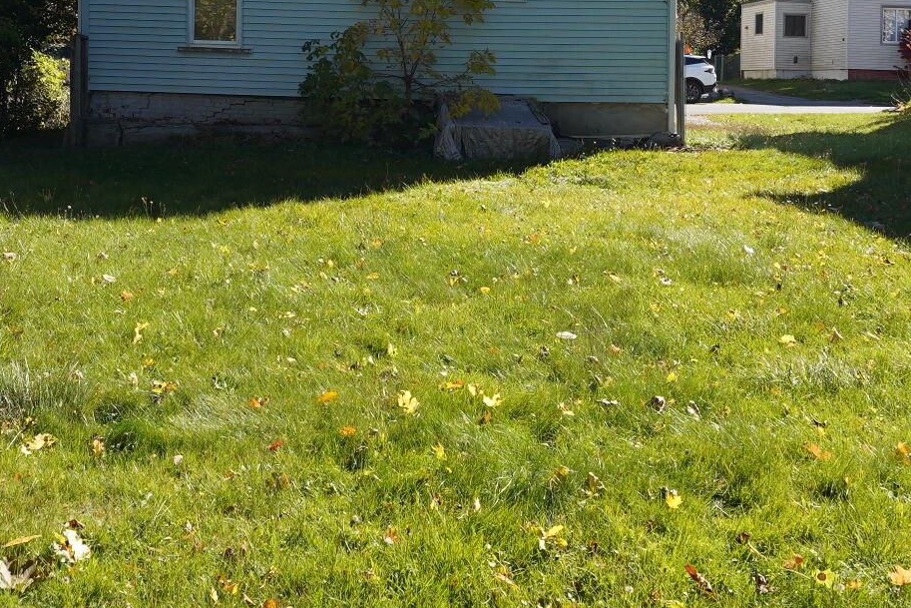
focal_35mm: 46
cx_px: 341
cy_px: 82
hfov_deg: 42.4
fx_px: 1164
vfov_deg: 28.3
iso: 100
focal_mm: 14
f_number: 5.6
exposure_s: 1/250
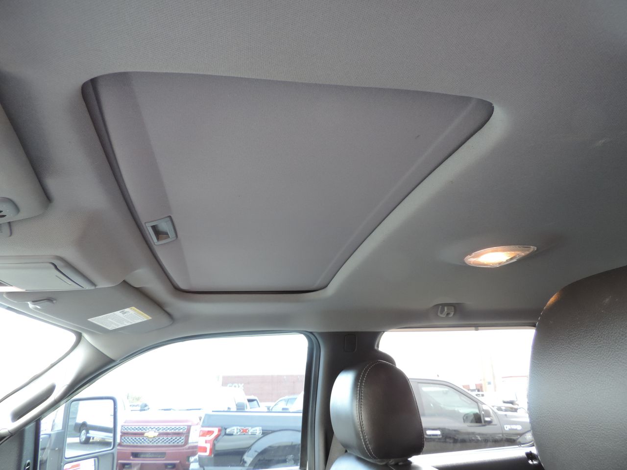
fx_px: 435
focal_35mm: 24
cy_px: 235
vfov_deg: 56.8
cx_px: 314
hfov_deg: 71.6
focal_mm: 4.3
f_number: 3
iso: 140
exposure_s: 1/30
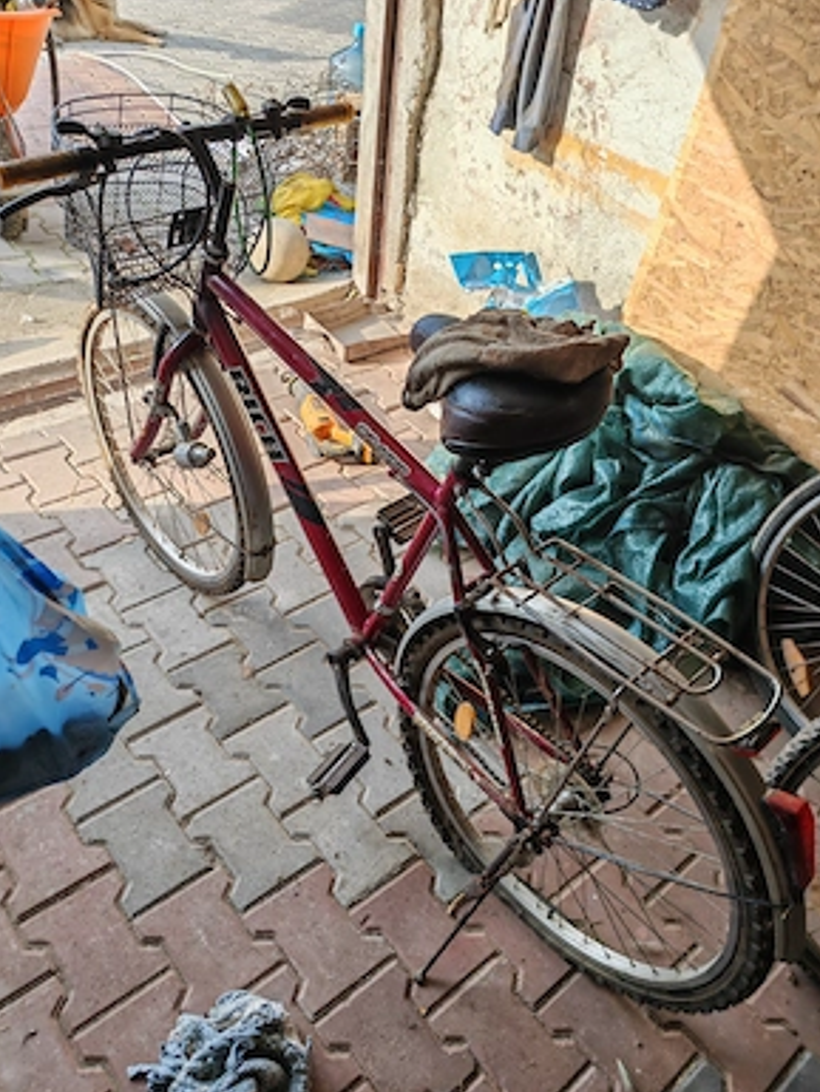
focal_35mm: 27
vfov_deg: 65.3
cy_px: 542
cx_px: 414
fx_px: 852
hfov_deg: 51.4
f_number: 1.6
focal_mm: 5.4
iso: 50
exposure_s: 1/170
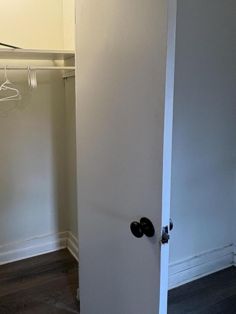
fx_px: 236
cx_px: 33
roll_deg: +1.2
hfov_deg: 48.6
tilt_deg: -5.9
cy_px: 121
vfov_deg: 66.5
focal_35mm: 26
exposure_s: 1/60
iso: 125
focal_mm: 2.22
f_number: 2.2
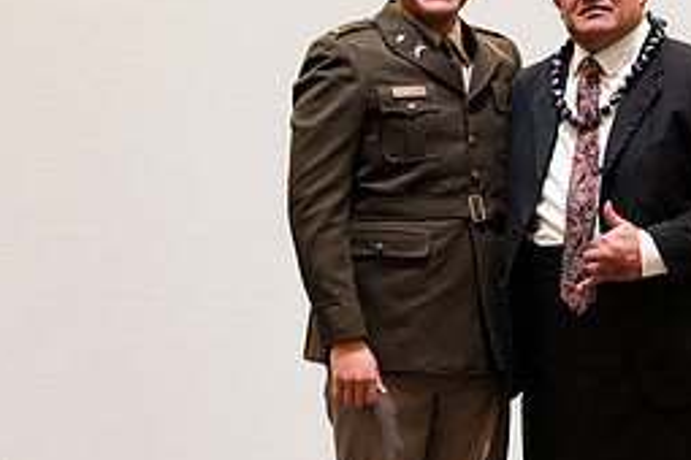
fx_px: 3704
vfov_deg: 7.1
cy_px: 331
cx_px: 474
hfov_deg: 10.6
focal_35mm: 193
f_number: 1.8
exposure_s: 1/125
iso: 640
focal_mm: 85
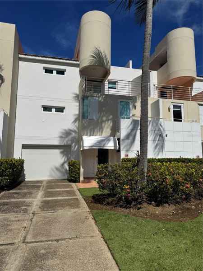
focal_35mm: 24
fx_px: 188
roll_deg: +0.3
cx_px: 102
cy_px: 136
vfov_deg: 71.6
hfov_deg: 56.8
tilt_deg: +7.5
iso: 64
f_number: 1.78
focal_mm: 6.76
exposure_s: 1/12346
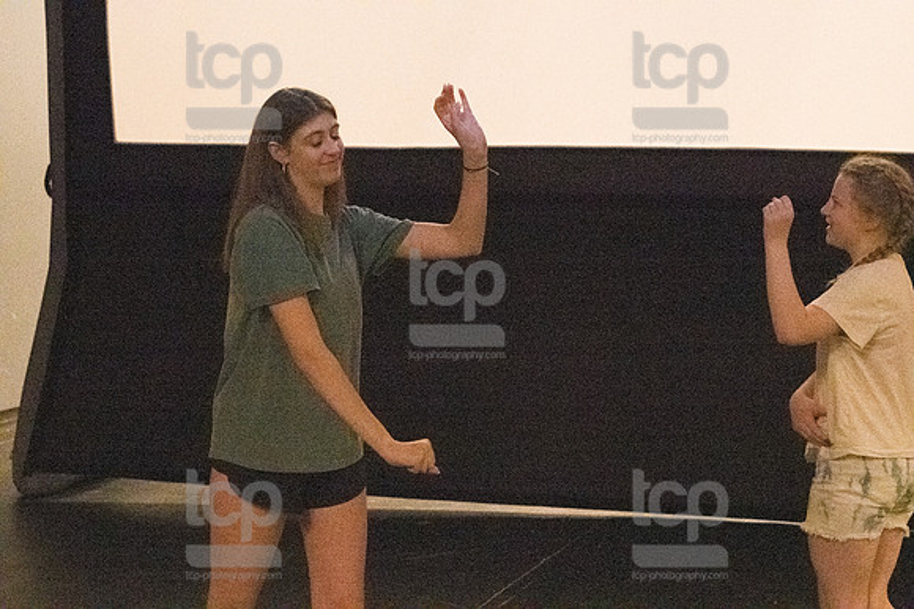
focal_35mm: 99
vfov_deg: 13.8
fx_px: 2512
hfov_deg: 20.6
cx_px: 457
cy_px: 304
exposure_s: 1/400
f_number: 5.6
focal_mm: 66
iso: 25600
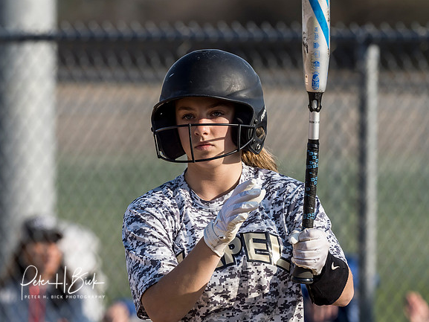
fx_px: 8627
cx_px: 247
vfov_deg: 2.1
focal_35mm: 696
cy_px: 184
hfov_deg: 2.8
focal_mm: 300
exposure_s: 1/1600
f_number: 5.6
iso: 400
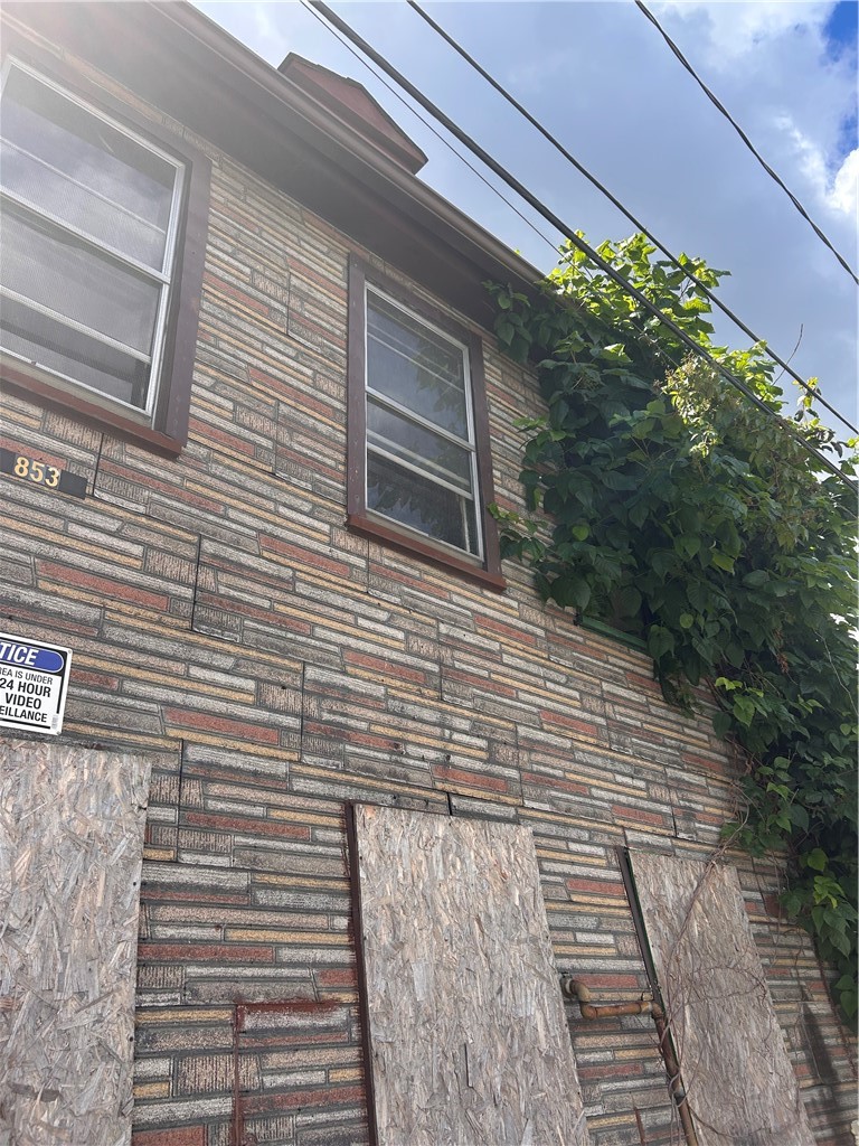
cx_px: 430
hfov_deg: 53.1
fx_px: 860
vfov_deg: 67.3
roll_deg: +2.2
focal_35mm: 26
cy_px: 573
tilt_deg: +29.7
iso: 50
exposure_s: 1/1488
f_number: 1.5
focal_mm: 5.7
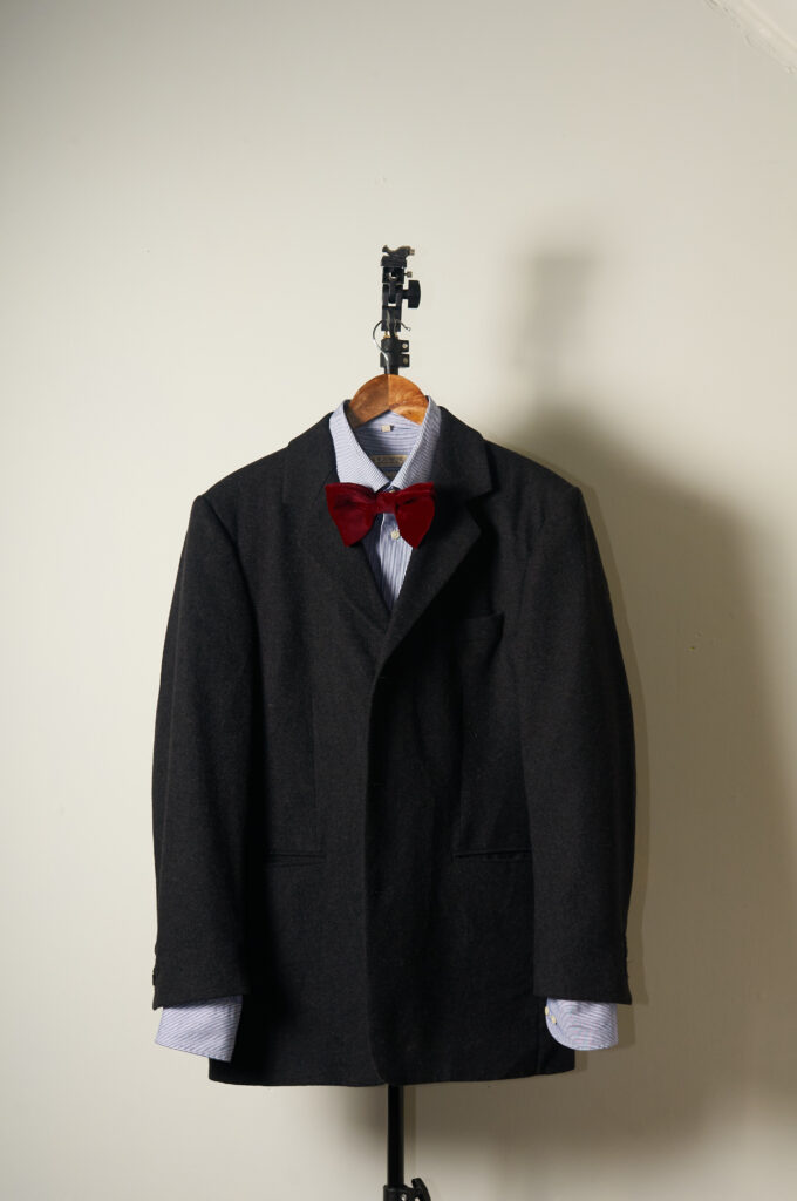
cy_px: 600
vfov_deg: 37.9
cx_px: 398
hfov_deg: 25.7
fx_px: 1748
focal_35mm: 52
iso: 200
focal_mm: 35
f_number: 9
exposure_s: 1/250
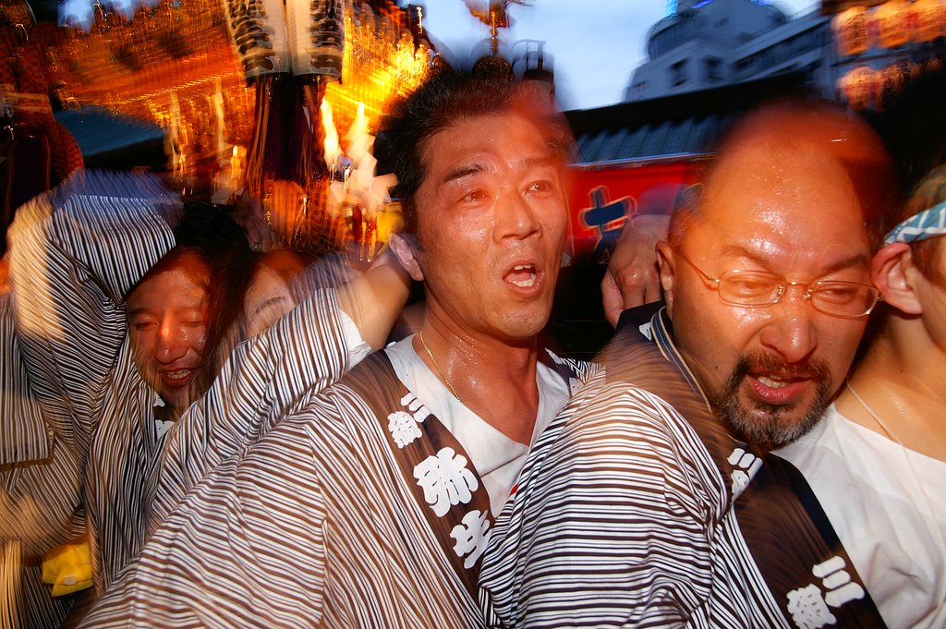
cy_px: 314
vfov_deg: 50.3
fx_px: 670
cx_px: 473
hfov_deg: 70.5
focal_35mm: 26
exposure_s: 1/5
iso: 200
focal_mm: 17
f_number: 6.3
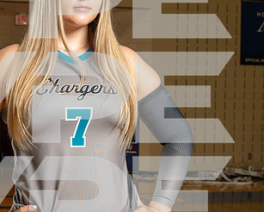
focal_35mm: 72
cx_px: 54
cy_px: 108
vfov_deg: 21.3
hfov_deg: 25.9
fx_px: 563
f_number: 5.6
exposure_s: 1/250
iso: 500
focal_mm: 35
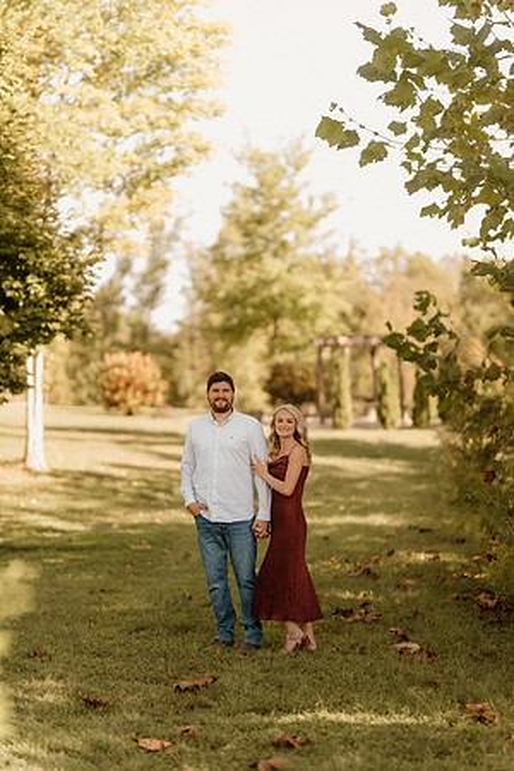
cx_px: 257
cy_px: 386
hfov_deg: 16.1
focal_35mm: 85
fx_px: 1820
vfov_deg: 23.9
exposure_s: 1/1000
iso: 200
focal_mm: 85
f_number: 1.4
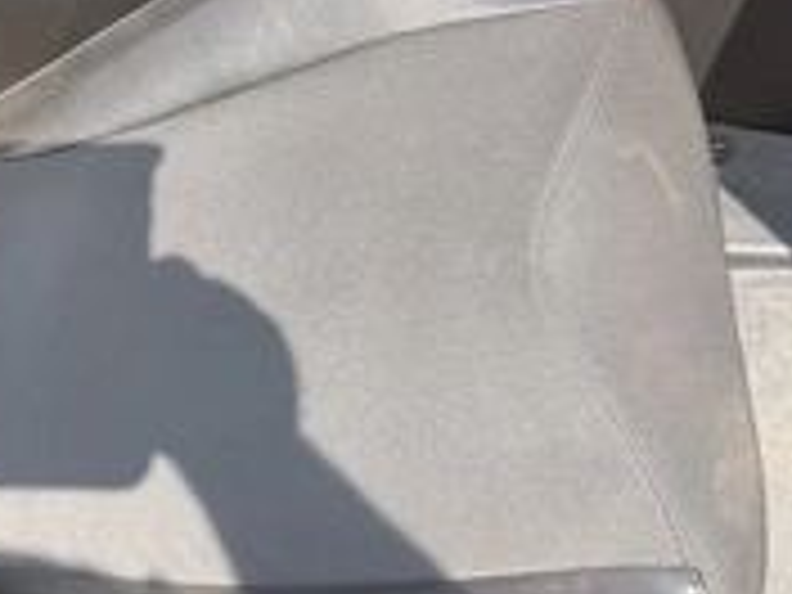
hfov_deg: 29.4
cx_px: 400
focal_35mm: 66
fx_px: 1510
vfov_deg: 22.2
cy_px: 270
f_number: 1.8
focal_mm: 3
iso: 25
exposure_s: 1/342
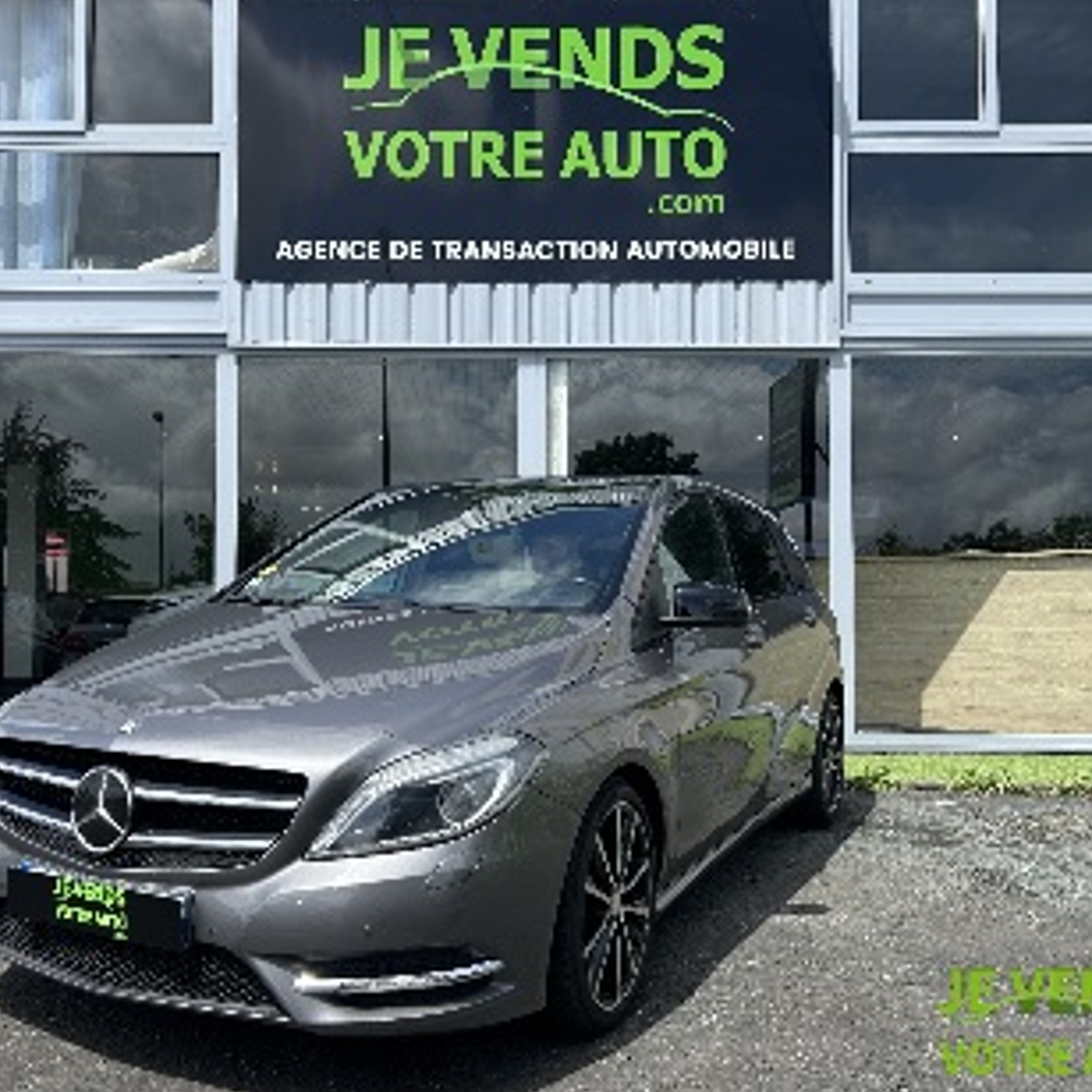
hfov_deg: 52.4
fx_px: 1106
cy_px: 550
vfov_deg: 52.5
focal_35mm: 31
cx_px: 475
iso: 50
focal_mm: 5.7
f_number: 1.5
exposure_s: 1/3077
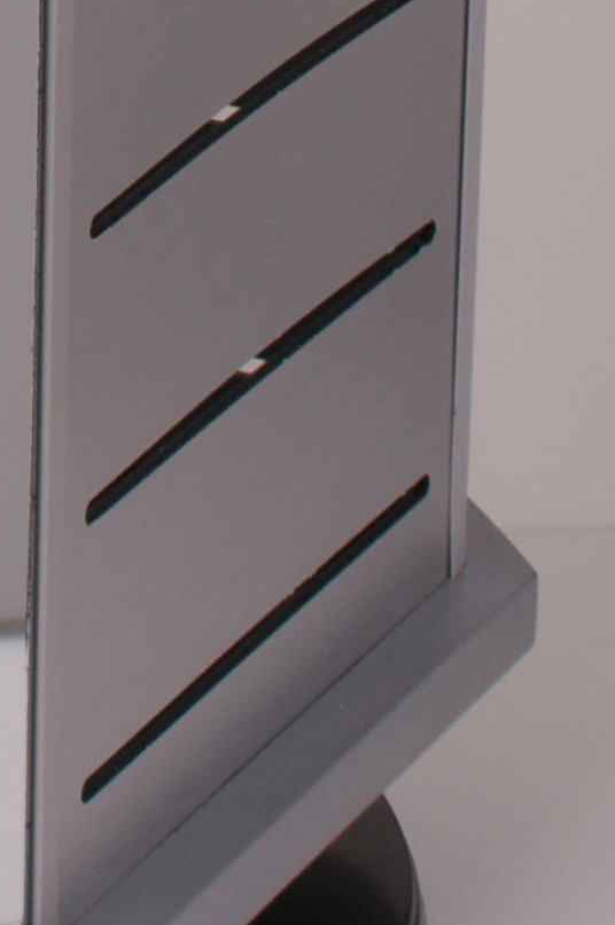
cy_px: -902
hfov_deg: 5.0
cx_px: -229
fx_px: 6962
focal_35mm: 271
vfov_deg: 7.3
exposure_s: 1/125
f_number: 11
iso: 200
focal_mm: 34
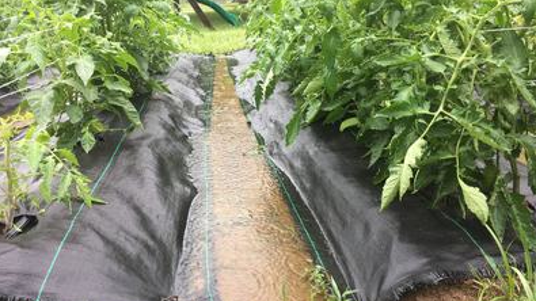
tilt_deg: -19.3
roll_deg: +1.4
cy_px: 152
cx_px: 267
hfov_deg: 61.0
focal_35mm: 32
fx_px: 455
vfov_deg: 36.7
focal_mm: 4.15
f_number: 2.2
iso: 32
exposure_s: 1/60
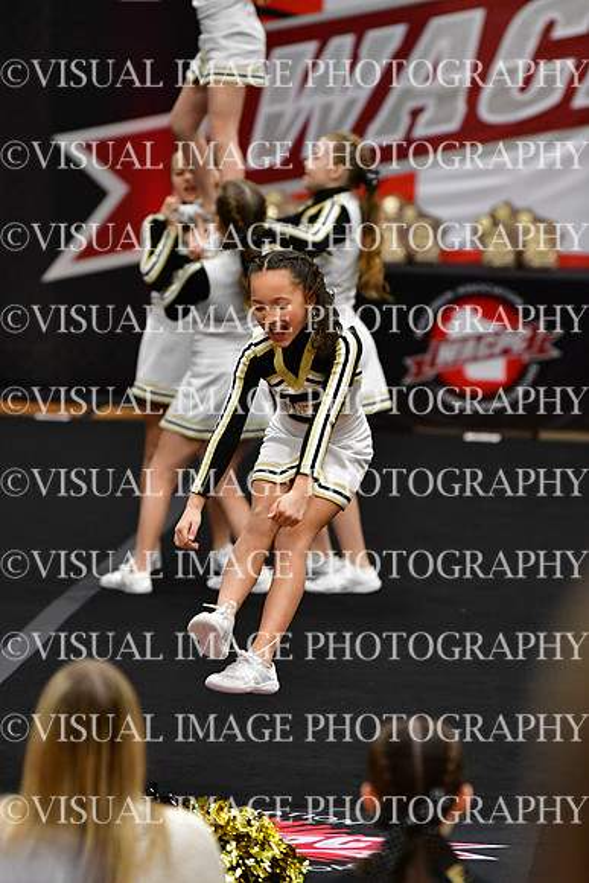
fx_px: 5690
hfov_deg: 5.9
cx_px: 294
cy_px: 442
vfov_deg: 8.9
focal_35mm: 232
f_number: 2.8
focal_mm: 155
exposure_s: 1/800
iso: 4000
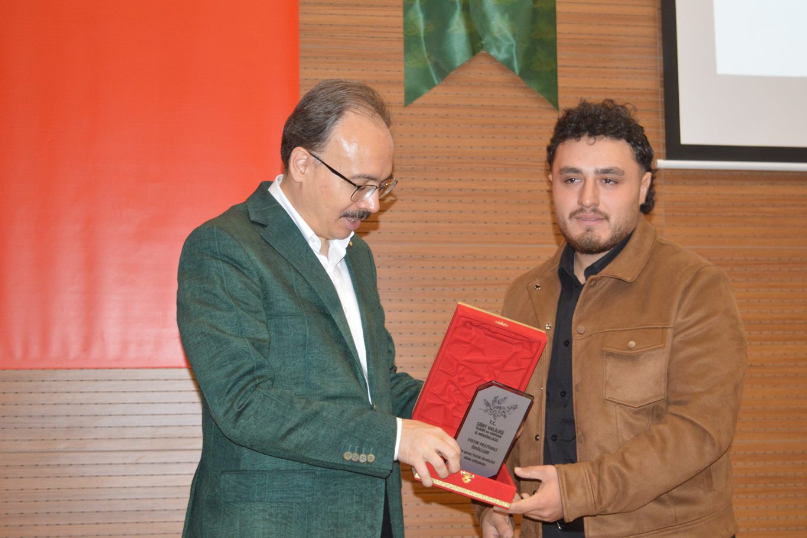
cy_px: 269
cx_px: 404
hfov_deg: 35.1
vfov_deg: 23.8
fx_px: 1277
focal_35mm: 57
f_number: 4.8
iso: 1400
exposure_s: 1/60
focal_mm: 38
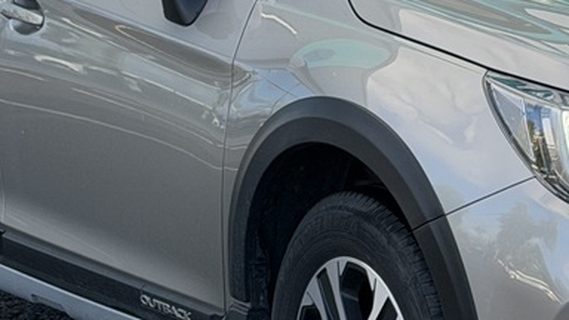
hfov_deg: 10.9
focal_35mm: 196
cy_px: 27
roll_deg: +0.0
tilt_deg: -4.6
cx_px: 565
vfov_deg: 6.2
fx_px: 2957
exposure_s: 1/1429
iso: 80
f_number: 1.78
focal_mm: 6.76
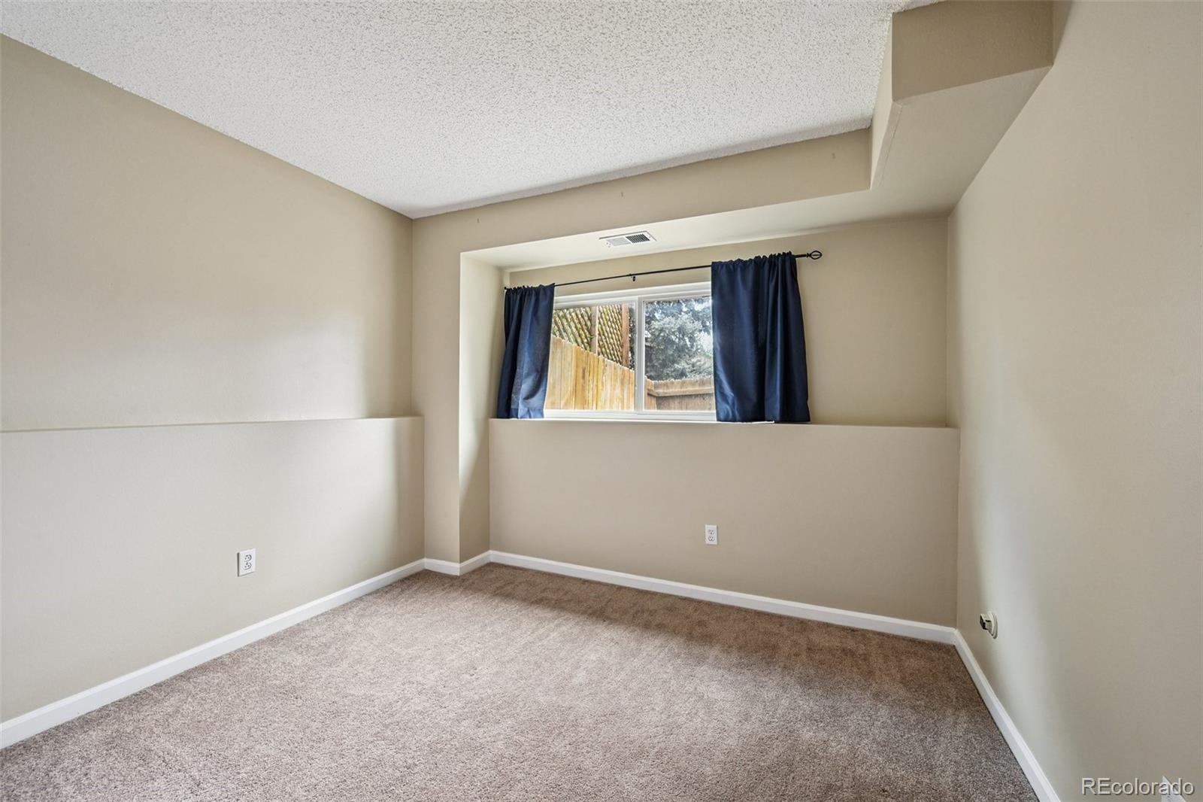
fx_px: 468
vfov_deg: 81.2
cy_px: 401
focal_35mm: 14
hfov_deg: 104.3
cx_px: 602
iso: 400
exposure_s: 1/4
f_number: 10
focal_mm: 14
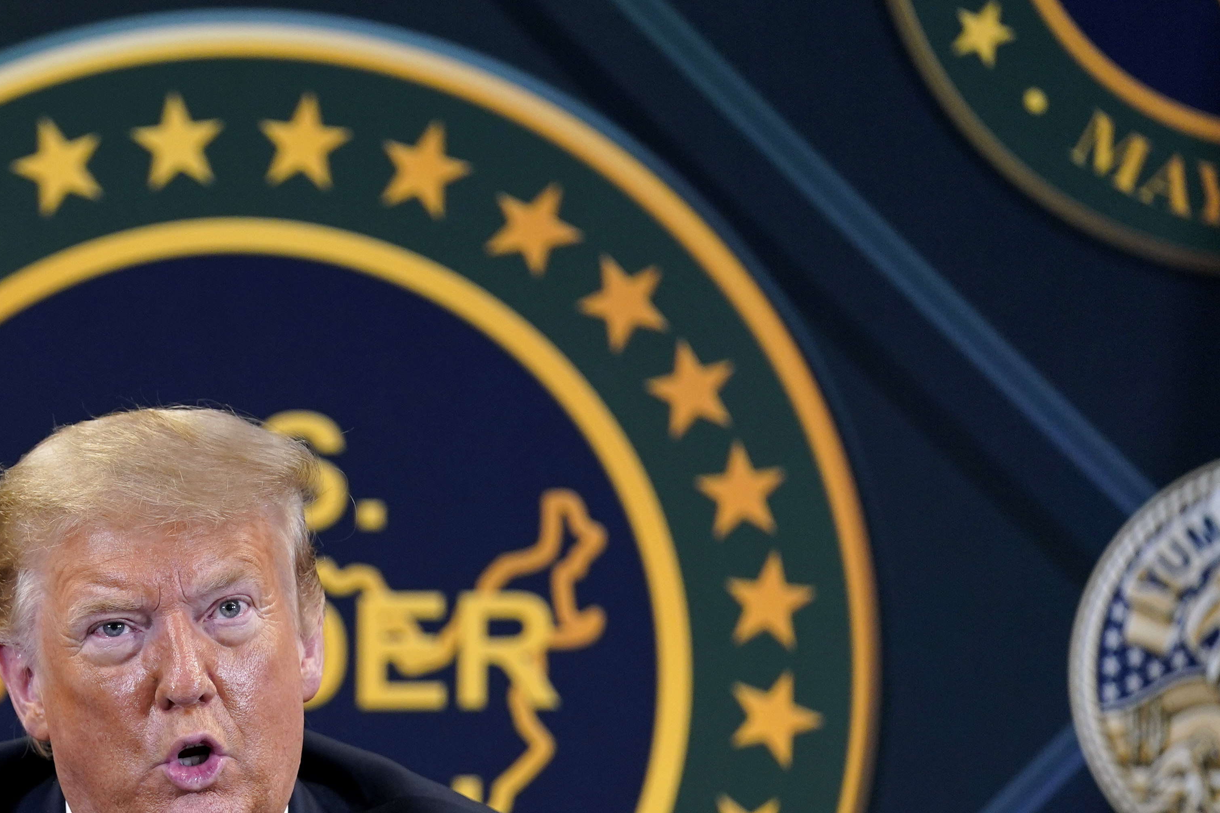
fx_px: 12504
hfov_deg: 5.6
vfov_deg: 3.7
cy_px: 748
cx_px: 191
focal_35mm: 369
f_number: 2.8
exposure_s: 1/500
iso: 1600
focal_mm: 186
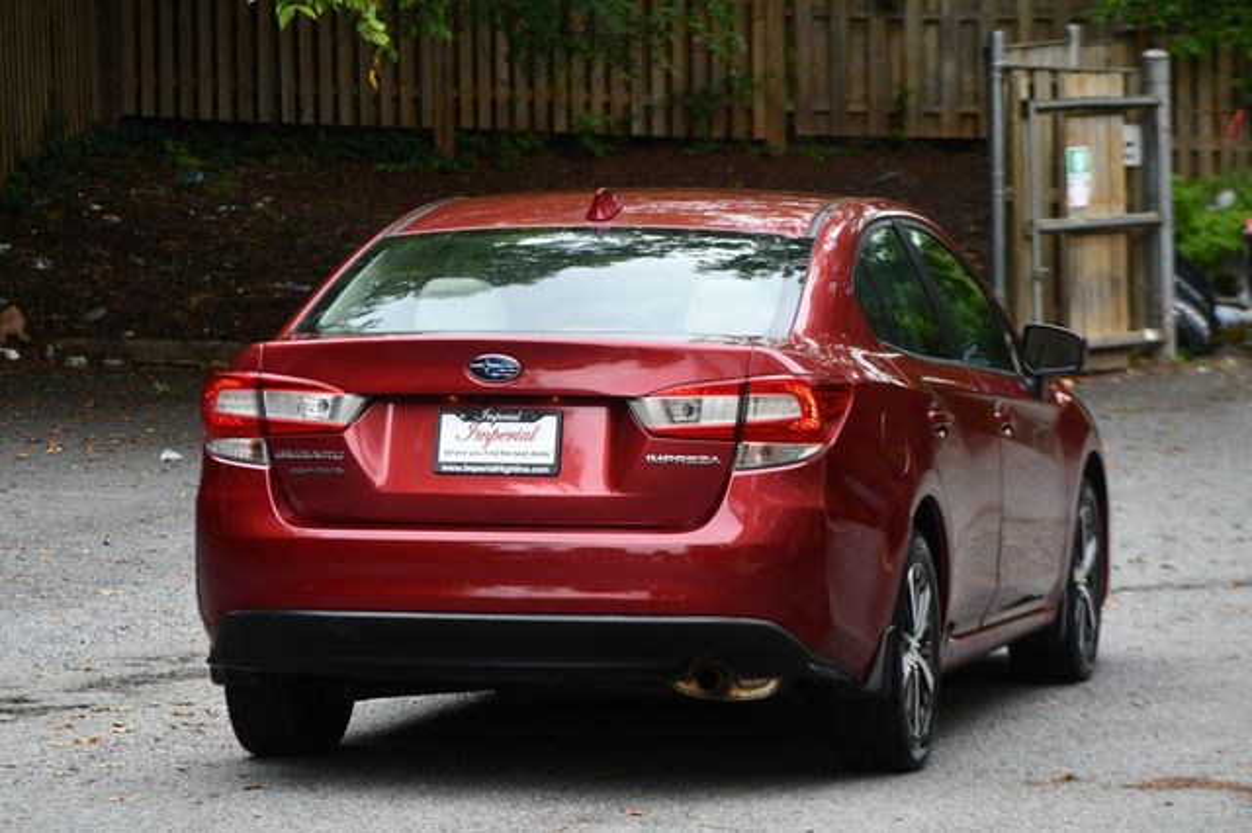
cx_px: 626
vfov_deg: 8.7
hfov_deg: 13.1
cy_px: 416
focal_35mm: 157
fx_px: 5457
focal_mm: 105
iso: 220
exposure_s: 1/250
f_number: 5.6
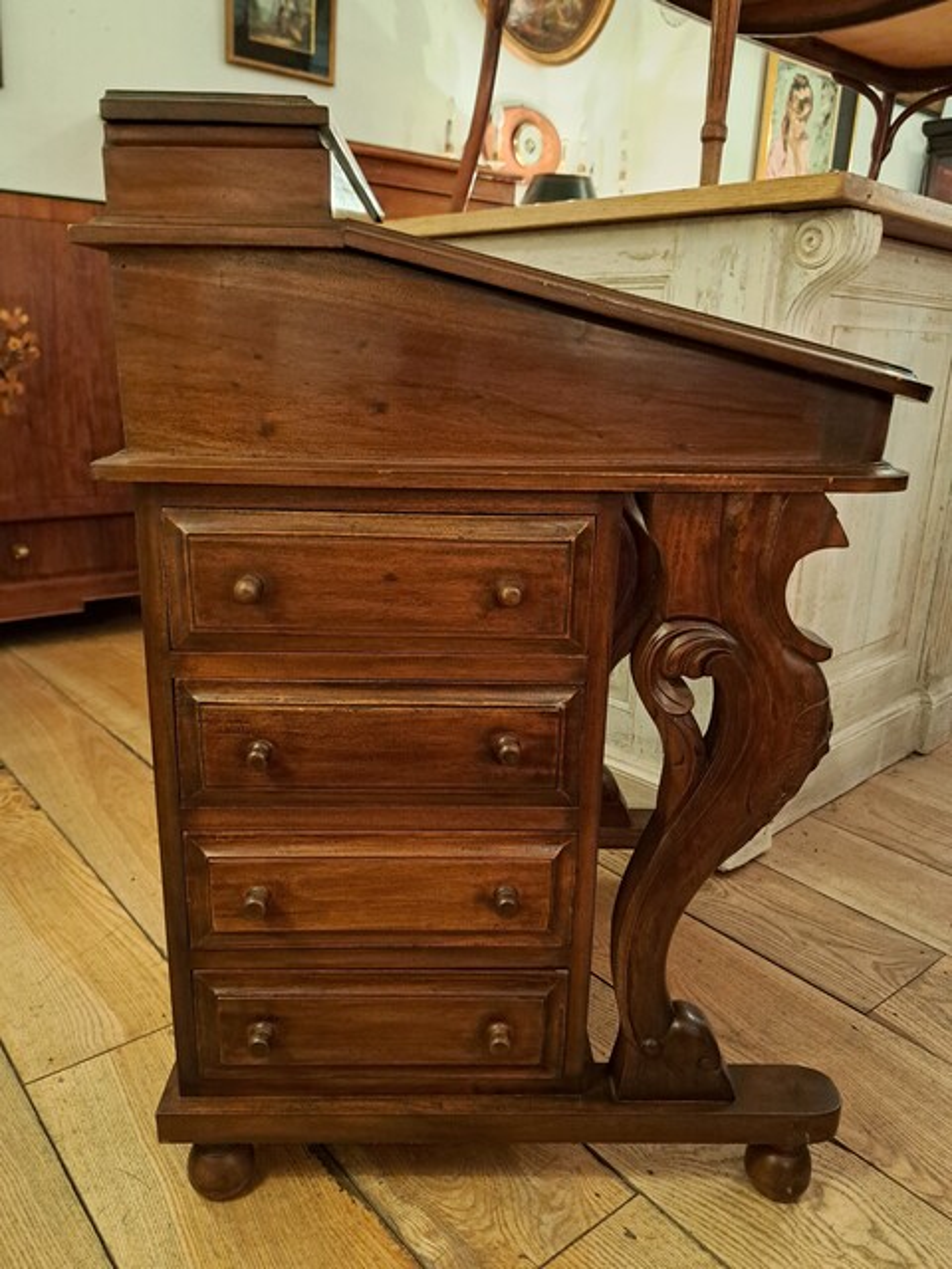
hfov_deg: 56.8
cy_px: 634
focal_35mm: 24
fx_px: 880
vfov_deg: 71.6
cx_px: 476
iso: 500
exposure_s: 1/25
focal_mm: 5.23
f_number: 1.8
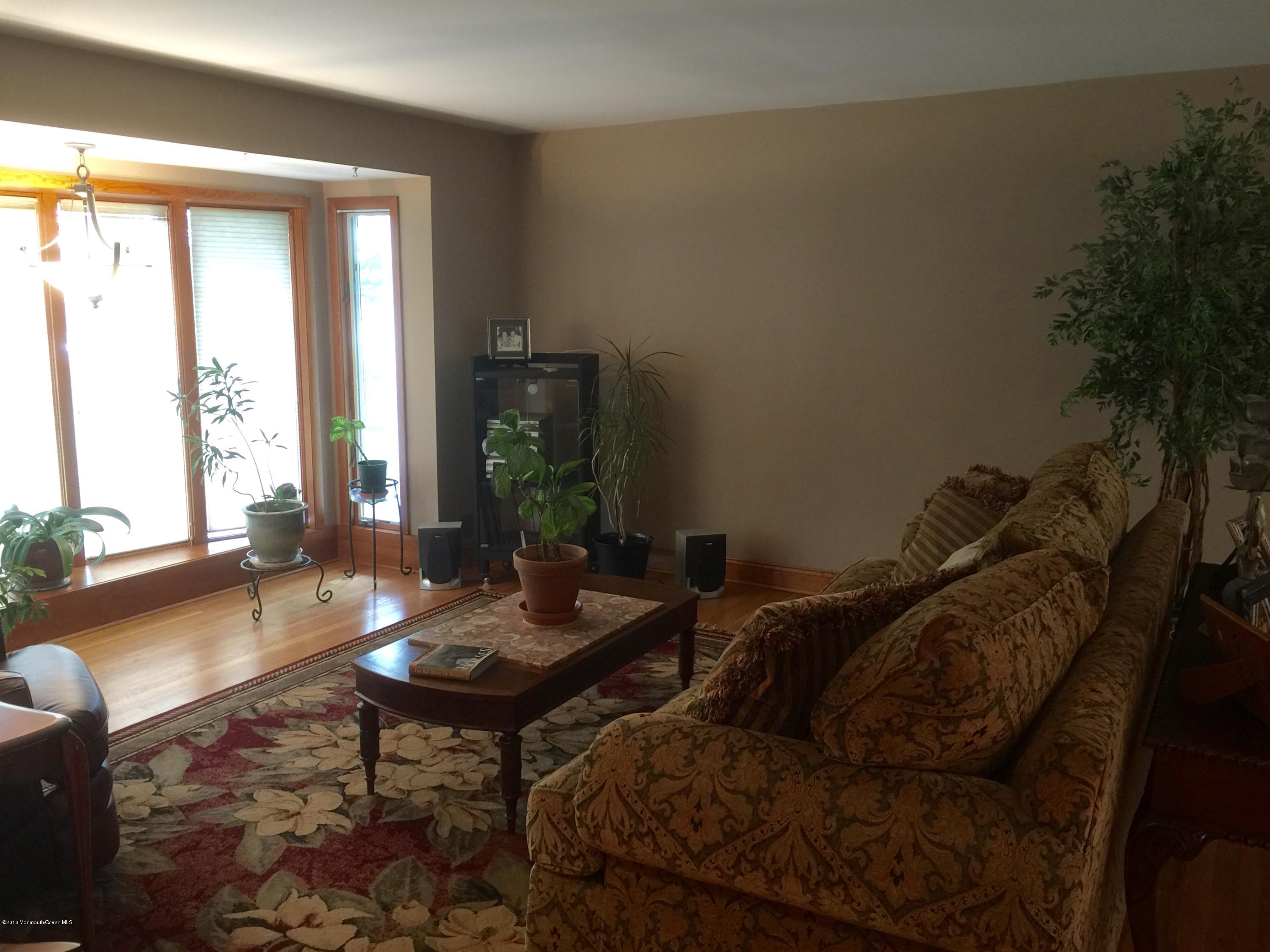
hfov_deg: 61.7
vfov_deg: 48.2
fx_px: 1064
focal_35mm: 29
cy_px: 476
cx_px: 635
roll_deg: -1.9
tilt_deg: -7.6
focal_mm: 4.15
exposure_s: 1/15
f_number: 2.2
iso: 50
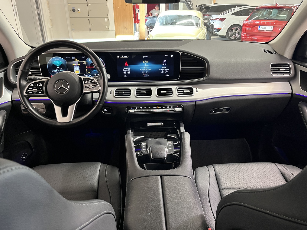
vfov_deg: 53.1
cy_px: 115
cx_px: 154
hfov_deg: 67.3
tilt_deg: -24.0
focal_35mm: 26
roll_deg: +0.7
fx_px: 231
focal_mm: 5.1
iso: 500
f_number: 1.6
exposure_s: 1/42
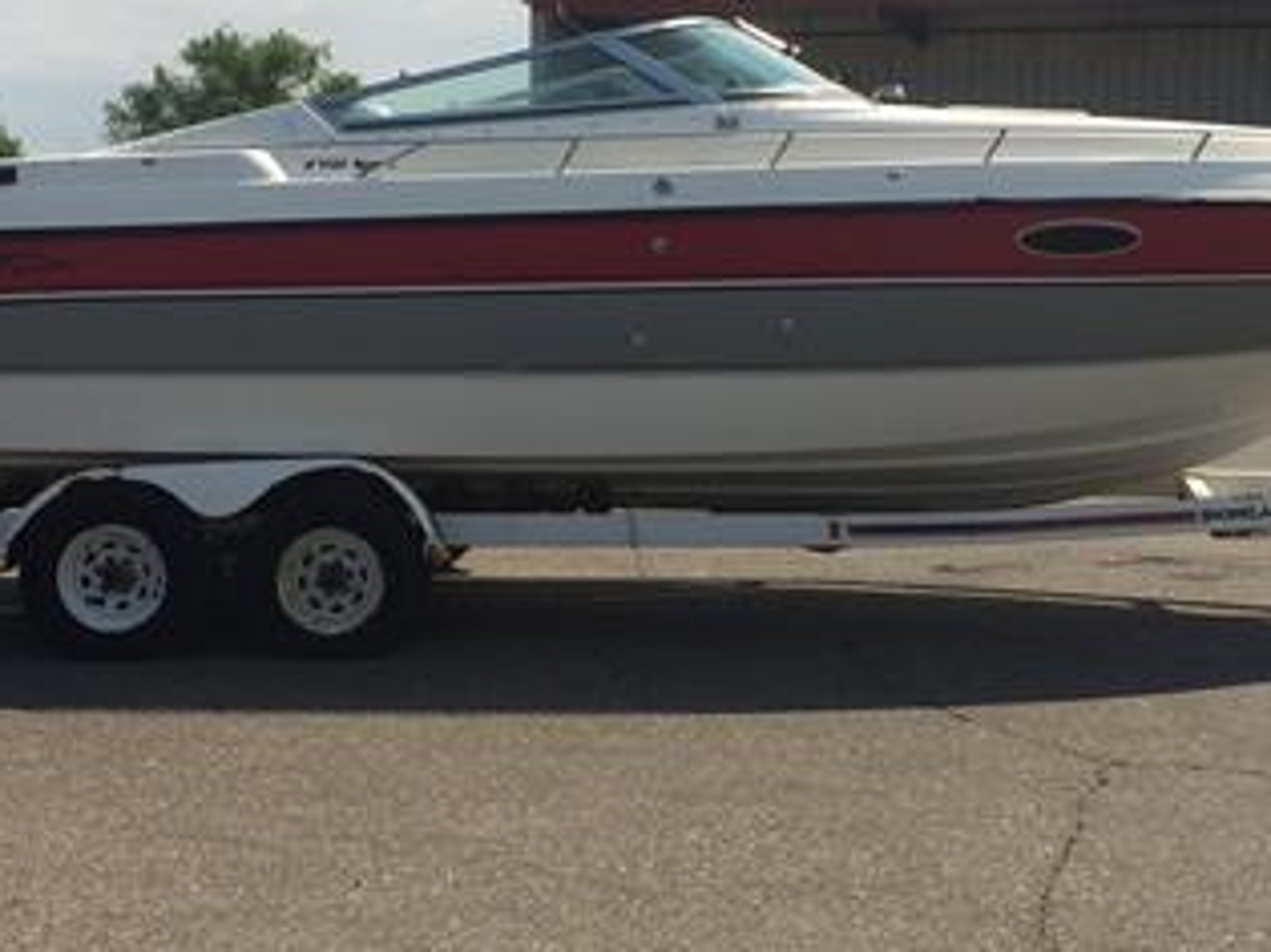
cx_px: 690
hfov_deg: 32.7
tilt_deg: -3.5
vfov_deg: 24.8
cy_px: 383
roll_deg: -0.1
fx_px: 2165
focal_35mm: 59
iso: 32
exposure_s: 1/3425
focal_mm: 4.15
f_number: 2.2
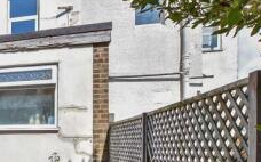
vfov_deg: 27.2
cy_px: 168
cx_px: -101
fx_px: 313
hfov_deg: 31.3
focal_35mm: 44
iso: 160
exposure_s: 1/400
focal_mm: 10
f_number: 6.3
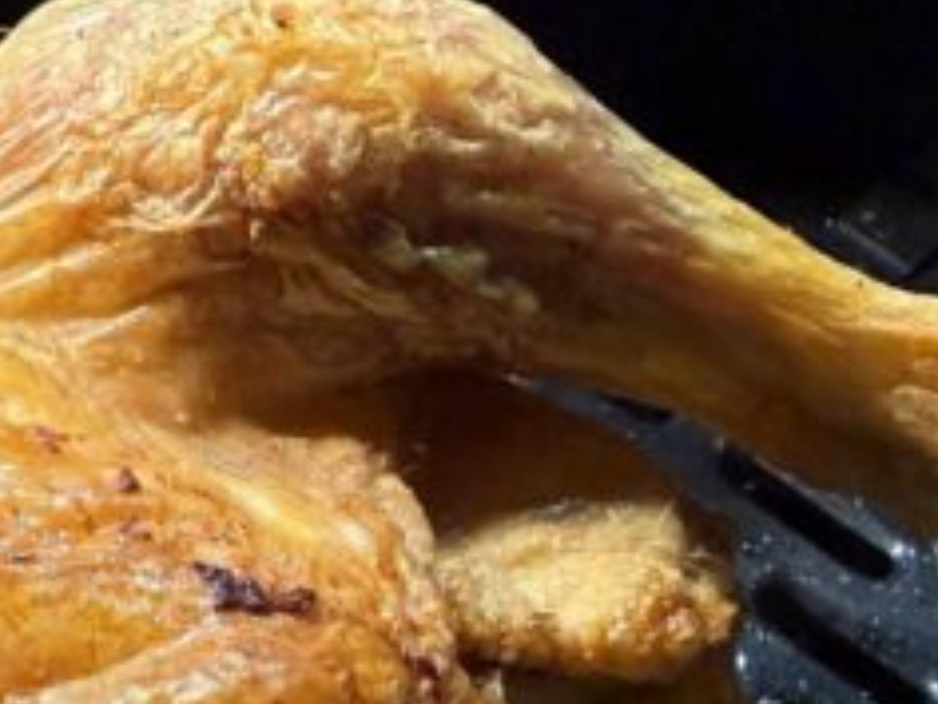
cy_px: 807
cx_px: -103
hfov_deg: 23.4
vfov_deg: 18.1
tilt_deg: -62.3
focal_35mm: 78
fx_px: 2114
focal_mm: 2.22
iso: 250
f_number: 2.2
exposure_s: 1/50
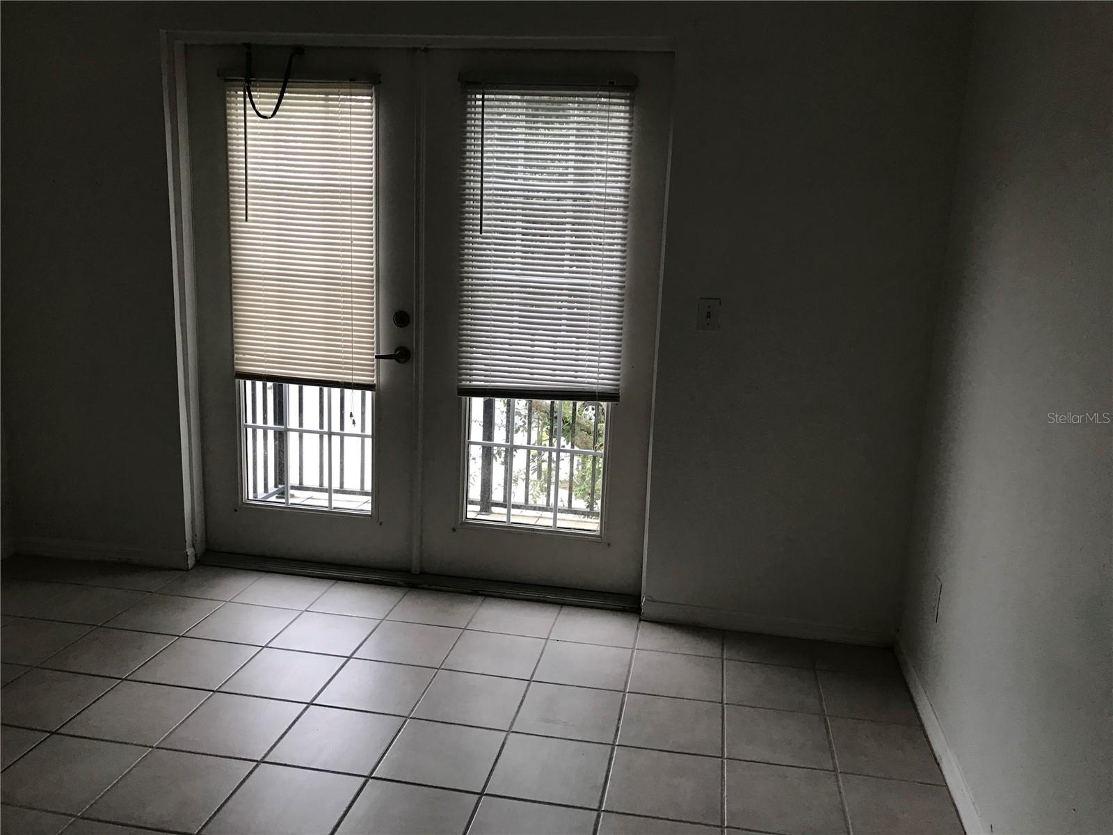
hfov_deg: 63.4
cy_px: 418
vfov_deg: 49.7
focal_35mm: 28
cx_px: 556
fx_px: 900
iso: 25
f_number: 1.8
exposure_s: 1/40
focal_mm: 3.99
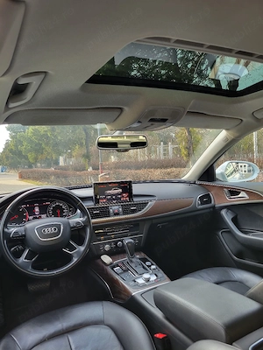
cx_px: 132
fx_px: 263
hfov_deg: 53.1
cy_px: 175
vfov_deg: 67.3
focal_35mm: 26
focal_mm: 5.4
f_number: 1.8
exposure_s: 1/120
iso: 100
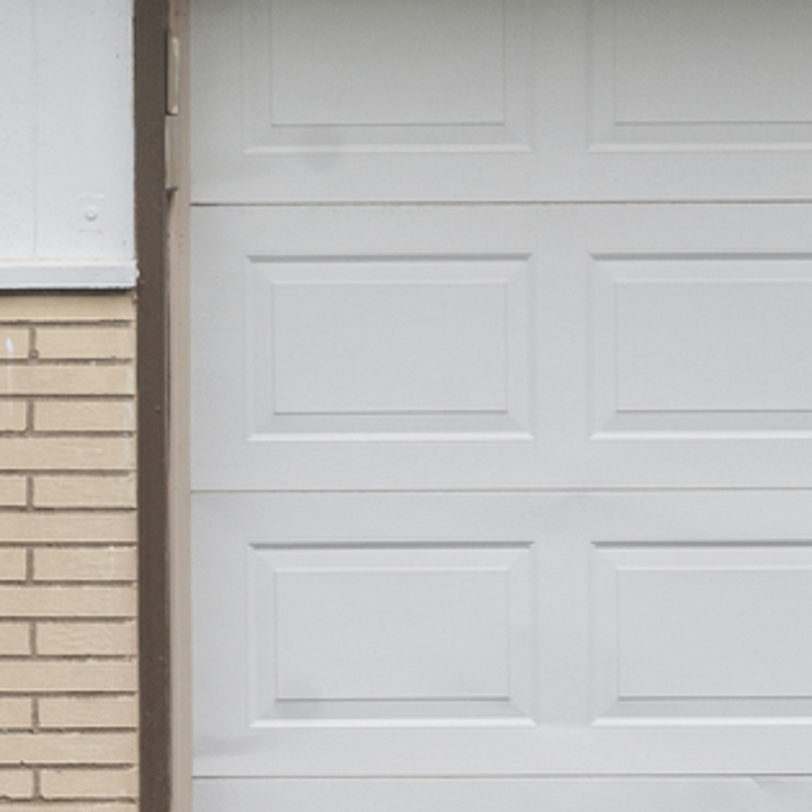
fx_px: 6502
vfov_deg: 7.1
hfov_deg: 7.1
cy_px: 108
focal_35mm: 245
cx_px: 476
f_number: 8
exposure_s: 1/100
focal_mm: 56
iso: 400
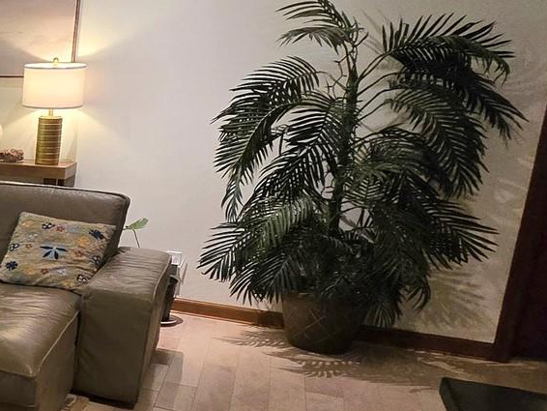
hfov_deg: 26.3
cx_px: -313
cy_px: 232
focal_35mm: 47
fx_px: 743
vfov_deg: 30.9
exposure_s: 1/60.2
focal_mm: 2.2
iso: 250
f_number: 2.2
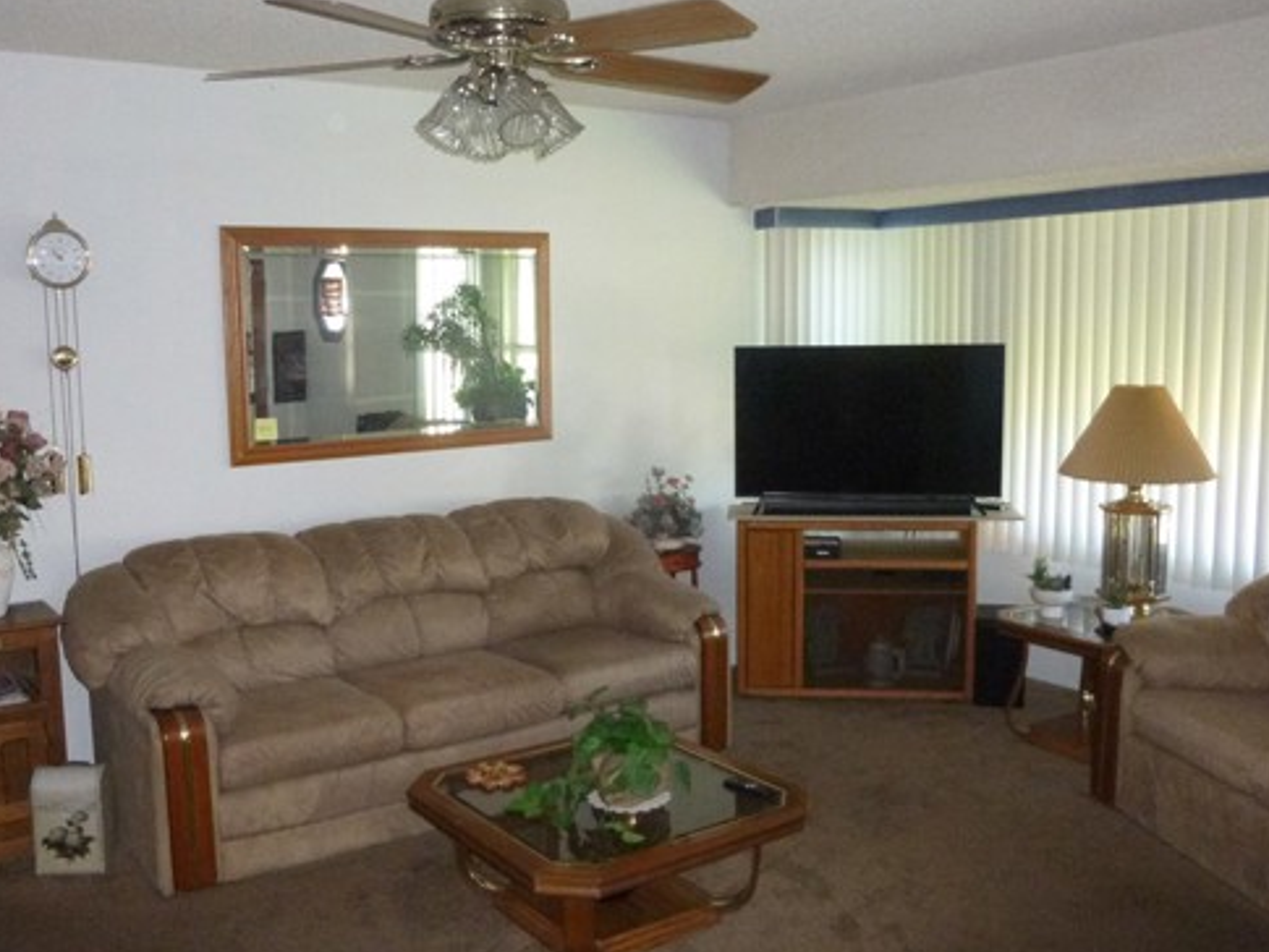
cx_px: 612
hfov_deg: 55.3
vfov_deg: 43.0
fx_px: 1210
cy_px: 471
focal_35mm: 33
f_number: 3.1
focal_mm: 4.5
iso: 500
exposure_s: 1/60
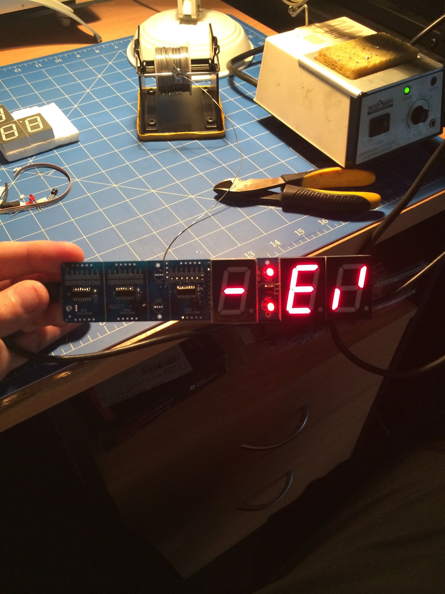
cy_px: 297
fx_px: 514
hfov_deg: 46.8
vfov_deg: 60.0
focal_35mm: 30
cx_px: 222
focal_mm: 4.12
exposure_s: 1/30
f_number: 2.2
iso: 200
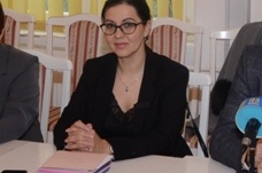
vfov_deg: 11.5
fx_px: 857
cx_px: 271
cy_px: 47
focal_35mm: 118
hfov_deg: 16.9
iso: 640
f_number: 5.6
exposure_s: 1/50
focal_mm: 28
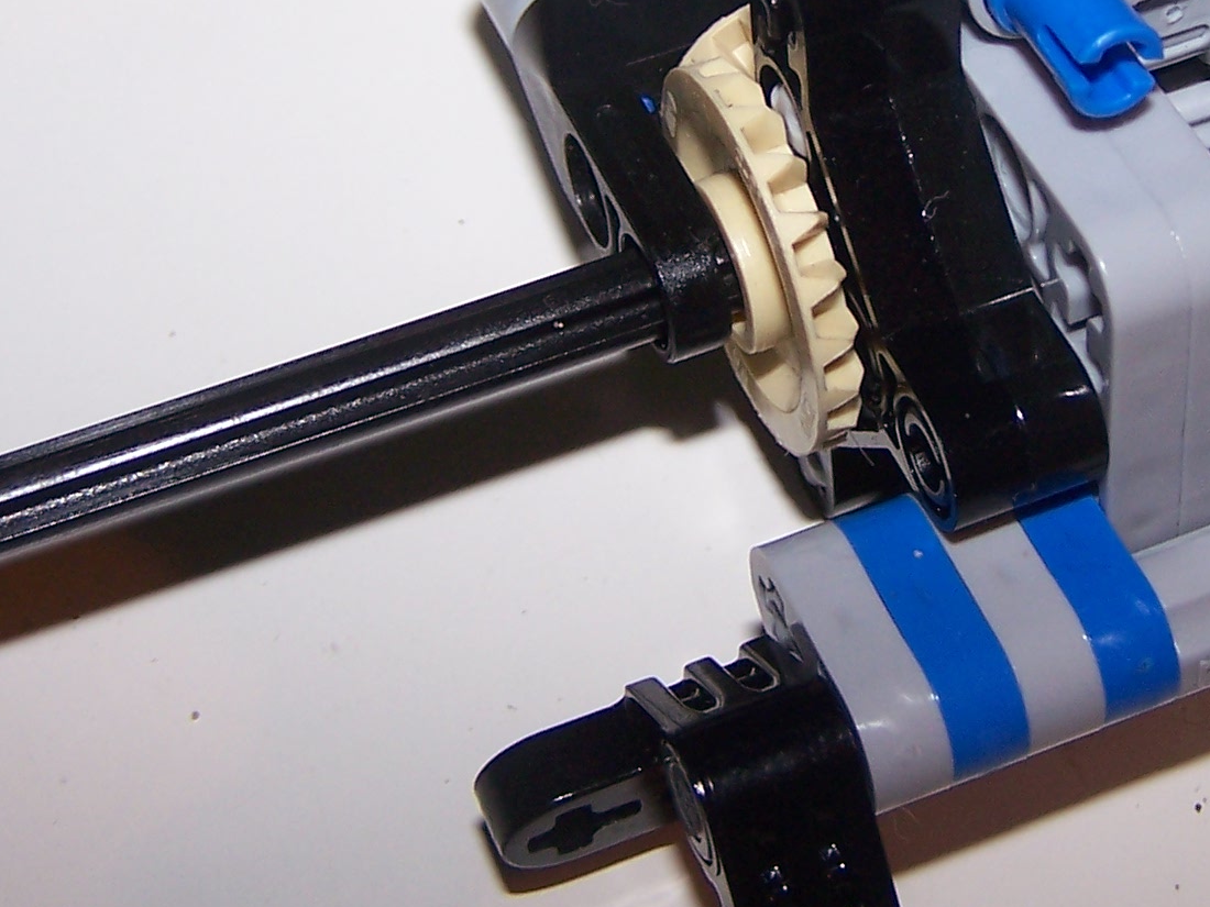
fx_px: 3111
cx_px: 924
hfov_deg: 21.8
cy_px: 145
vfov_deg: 16.4
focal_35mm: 89
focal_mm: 6.3
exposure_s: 1/60
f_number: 2.8
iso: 80
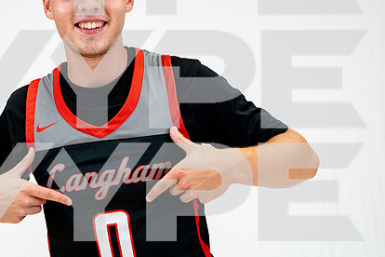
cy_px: 73
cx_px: 122
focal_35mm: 71
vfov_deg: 19.1
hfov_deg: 28.2
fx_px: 759
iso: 2500
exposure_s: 1/400
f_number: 5
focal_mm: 49
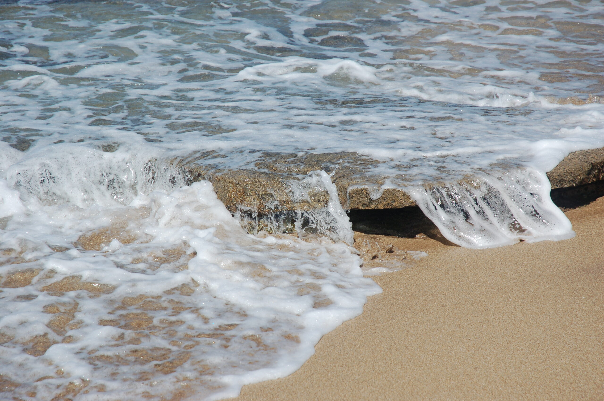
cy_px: 200
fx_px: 1760
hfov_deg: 19.5
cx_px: 302
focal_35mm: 105
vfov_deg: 13.0
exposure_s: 1/800
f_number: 7.1
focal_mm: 70
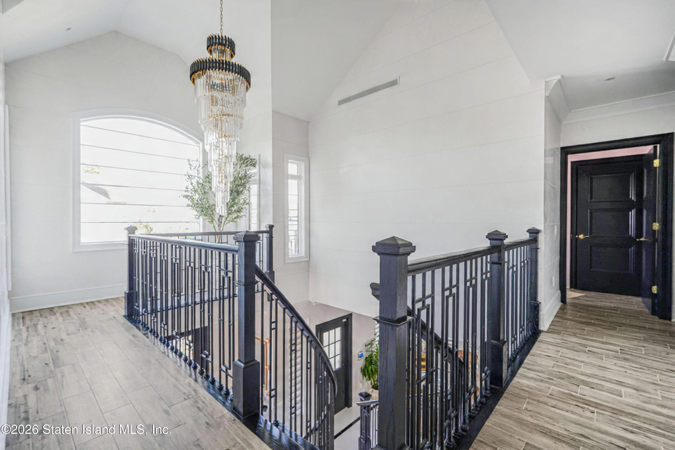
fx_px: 300
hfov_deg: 96.7
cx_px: 338
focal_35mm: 16
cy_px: 225
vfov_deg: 73.8
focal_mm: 16
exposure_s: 1/13
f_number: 4
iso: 64
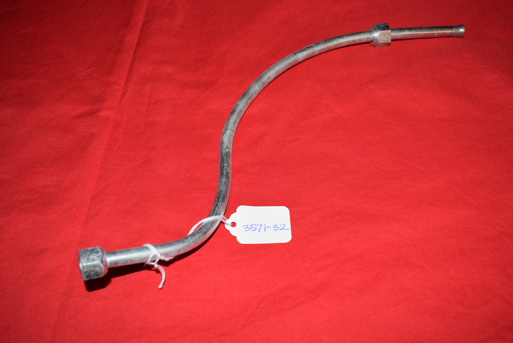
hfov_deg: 53.1
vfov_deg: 36.9
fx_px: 513
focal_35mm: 36
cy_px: 172
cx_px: 256
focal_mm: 24
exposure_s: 1/125
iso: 400
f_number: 5.6
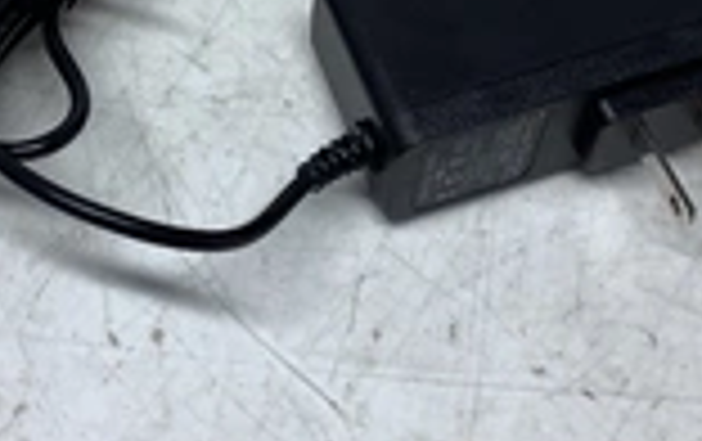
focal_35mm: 84
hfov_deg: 24.6
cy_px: -9
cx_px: 284
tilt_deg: -55.8
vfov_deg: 15.3
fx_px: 1609
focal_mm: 3.3
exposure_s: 1/120
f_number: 2.4
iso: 25
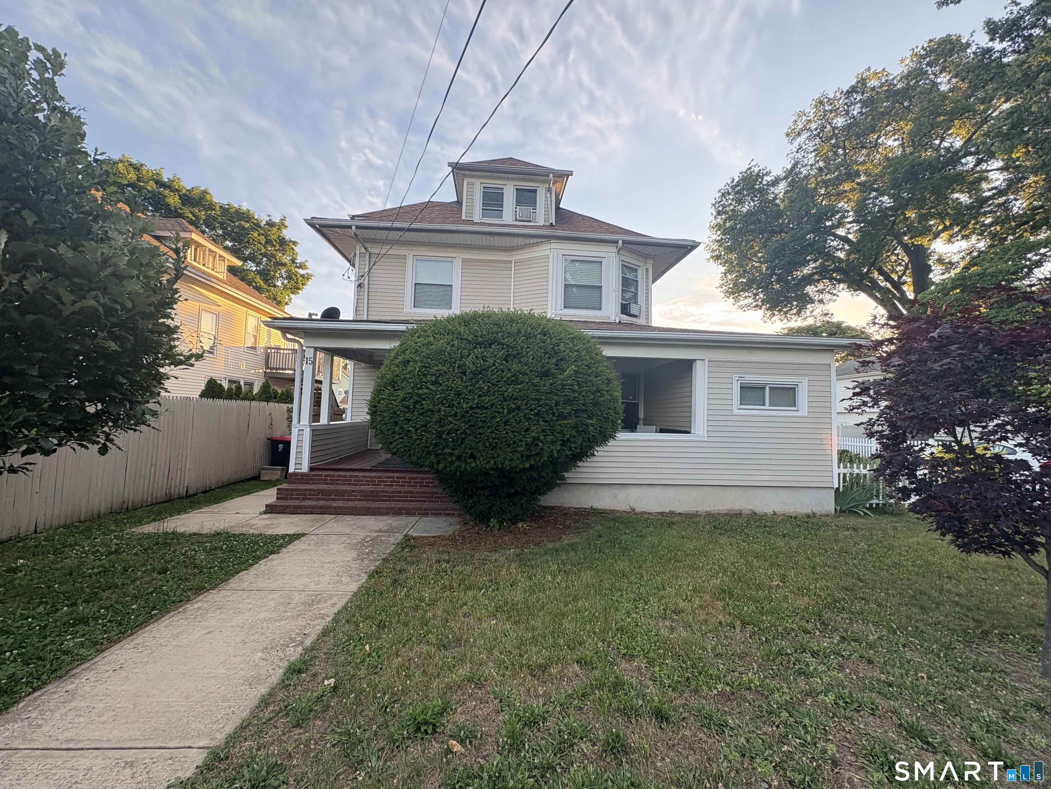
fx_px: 425
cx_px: 526
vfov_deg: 85.7
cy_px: 394
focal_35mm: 14
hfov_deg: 102.1
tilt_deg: +4.0
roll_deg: -1.4
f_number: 2.2
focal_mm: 2.22
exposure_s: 1/131
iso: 64
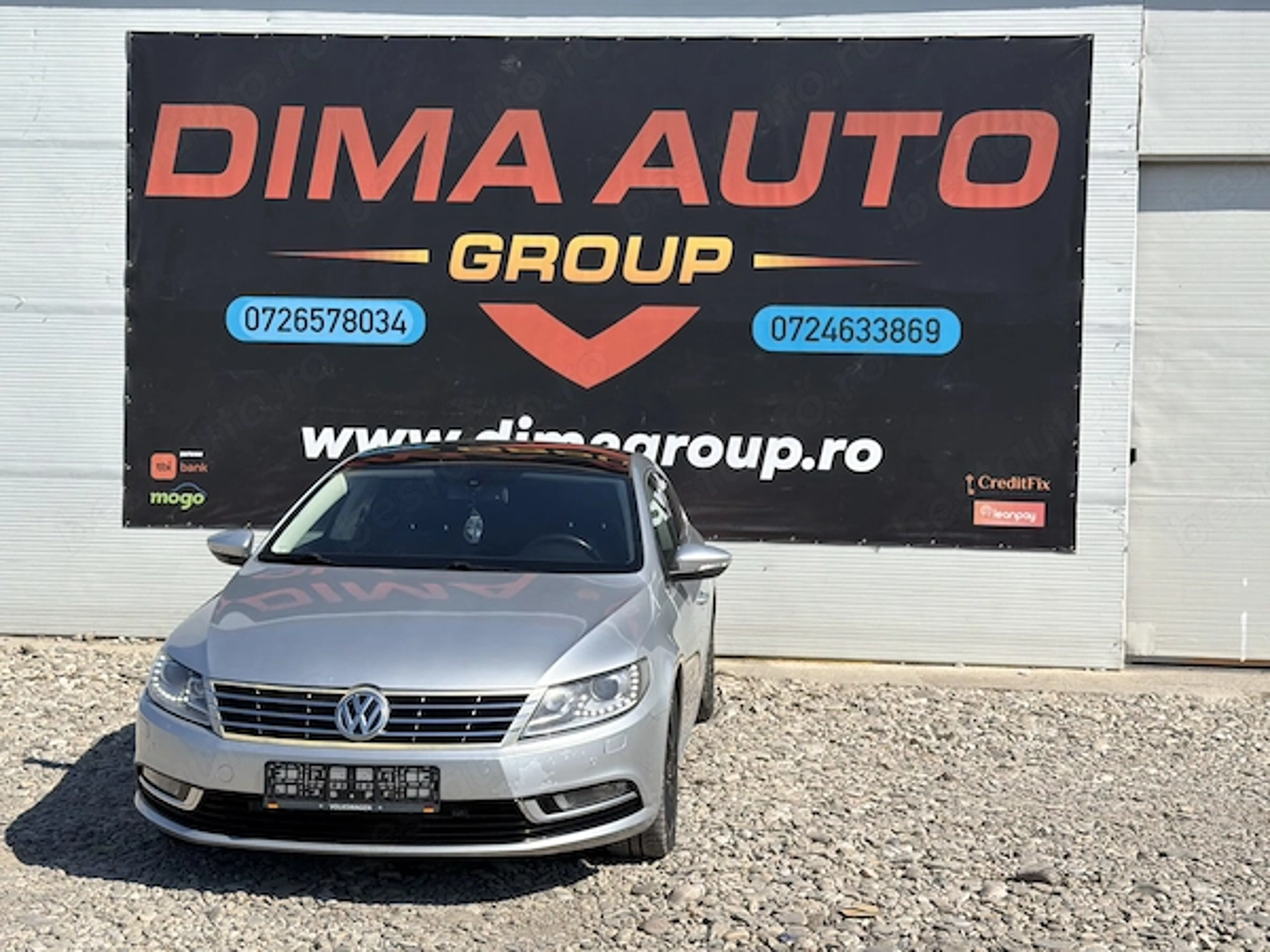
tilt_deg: -1.0
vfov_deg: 30.3
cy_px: 476
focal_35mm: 48
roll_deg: -0.2
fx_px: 1761
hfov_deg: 39.7
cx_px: 635
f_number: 1.78
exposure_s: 1/6024
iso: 80
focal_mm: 6.76
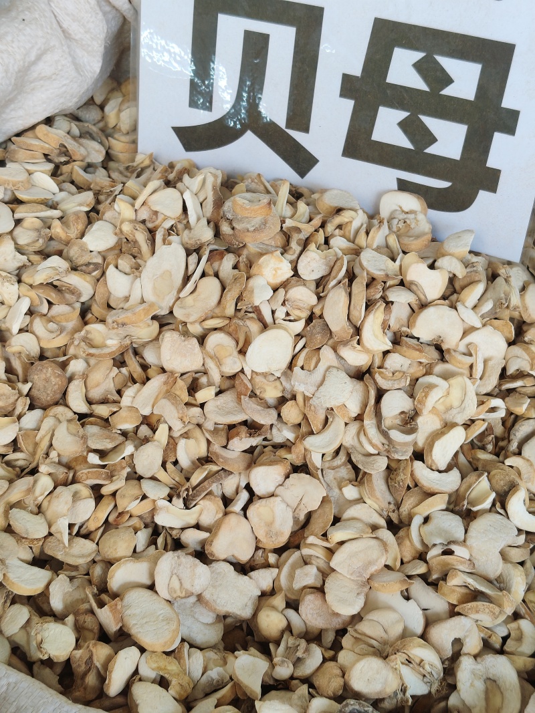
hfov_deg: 28.6
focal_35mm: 51
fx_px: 1051
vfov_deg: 37.5
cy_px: 356
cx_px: 268
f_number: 1.88
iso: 249
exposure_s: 1/50
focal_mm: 4.84
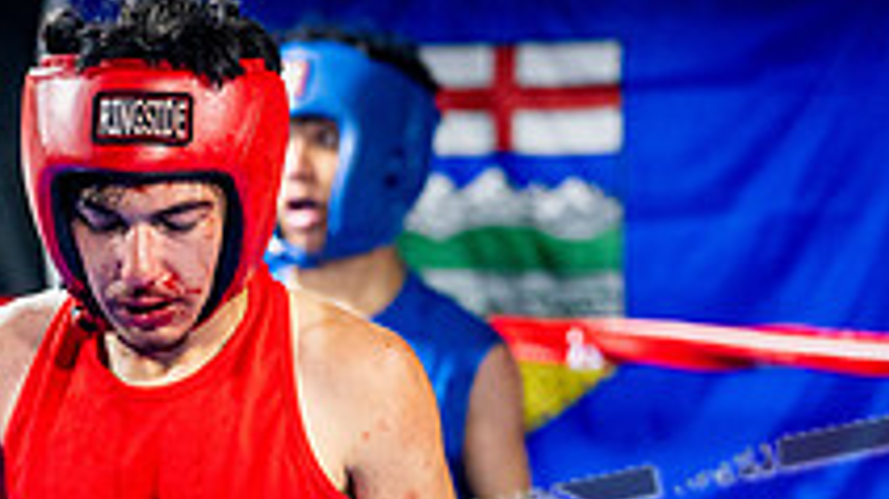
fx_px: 5678
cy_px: 673
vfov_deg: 5.0
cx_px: -25
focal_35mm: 241
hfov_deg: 8.9
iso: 4000
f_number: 2
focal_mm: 84
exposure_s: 1/800
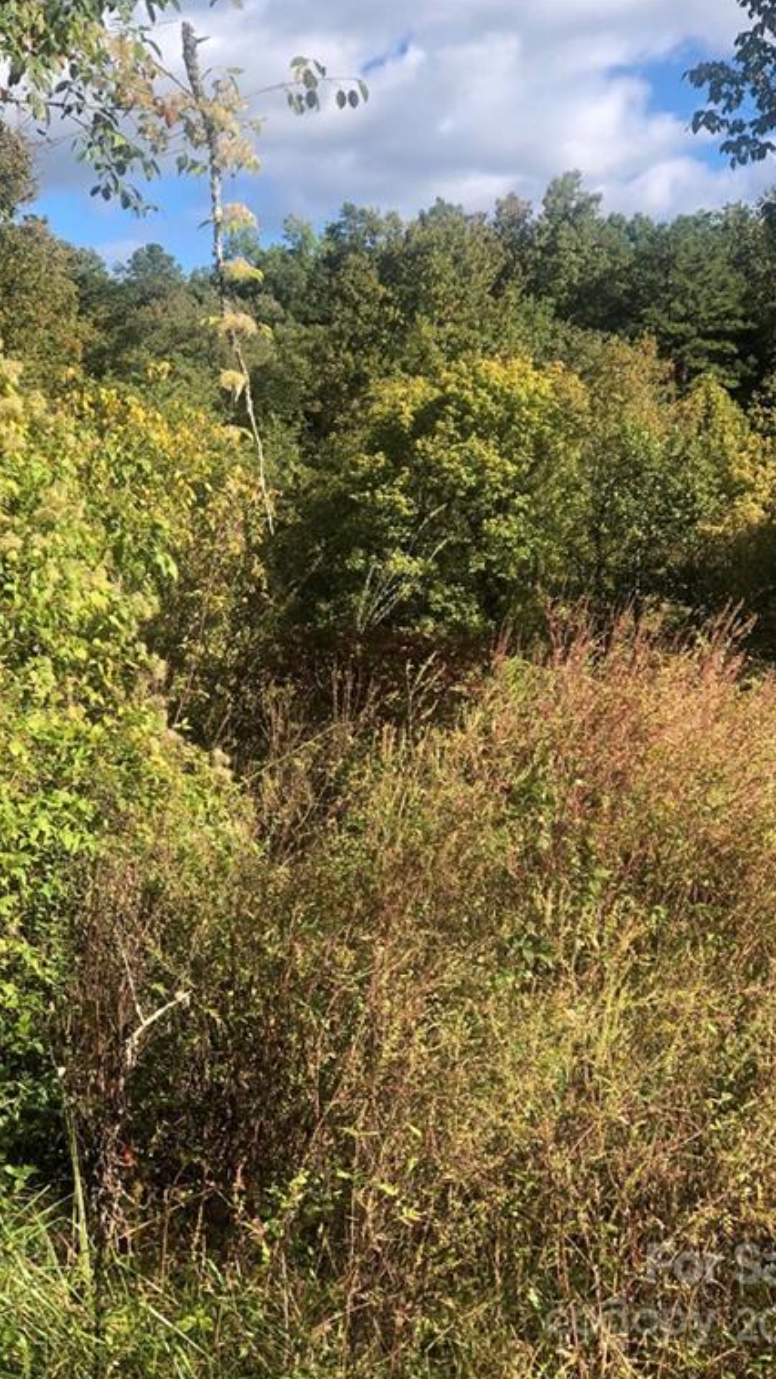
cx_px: 328
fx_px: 2304
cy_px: 692
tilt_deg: -3.0
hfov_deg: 19.1
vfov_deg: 33.3
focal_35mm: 63
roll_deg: +1.4
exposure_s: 1/262
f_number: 2.8
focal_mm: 6.6
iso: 20
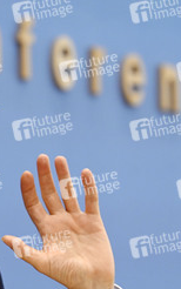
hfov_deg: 4.7
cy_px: 156
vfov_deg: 7.5
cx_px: -59
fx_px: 2207
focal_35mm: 280
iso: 5000
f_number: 6.3
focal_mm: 150
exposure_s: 1/640
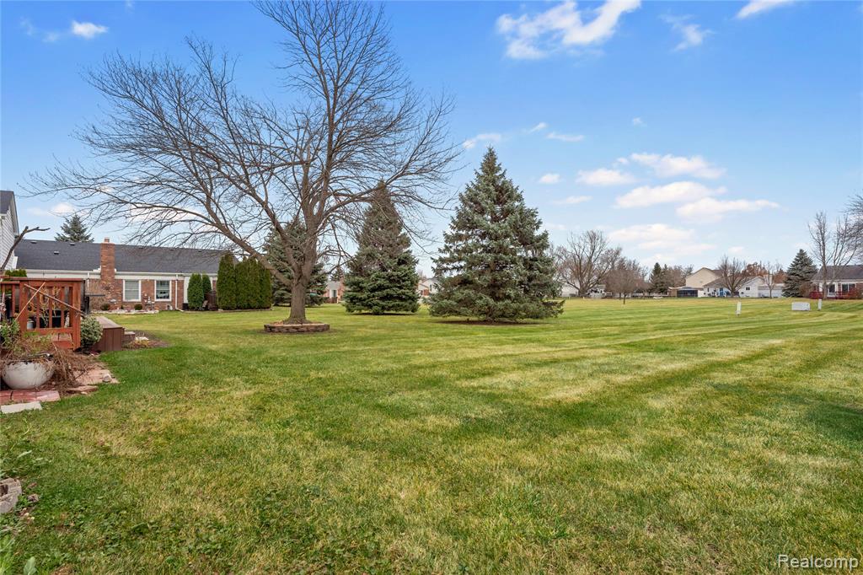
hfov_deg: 88.8
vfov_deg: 66.2
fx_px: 441
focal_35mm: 18
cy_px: 288
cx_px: 432
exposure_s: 1/125
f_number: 8
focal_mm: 18.4
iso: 500
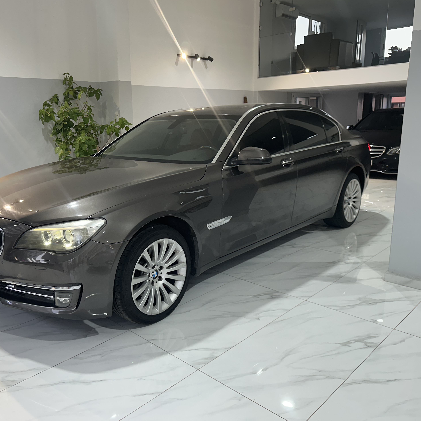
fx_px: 399
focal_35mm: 29
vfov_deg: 55.6
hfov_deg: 55.0
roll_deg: +1.6
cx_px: 158
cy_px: 208
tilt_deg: -12.1
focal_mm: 6.86
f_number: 1.78
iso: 100
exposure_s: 1/121
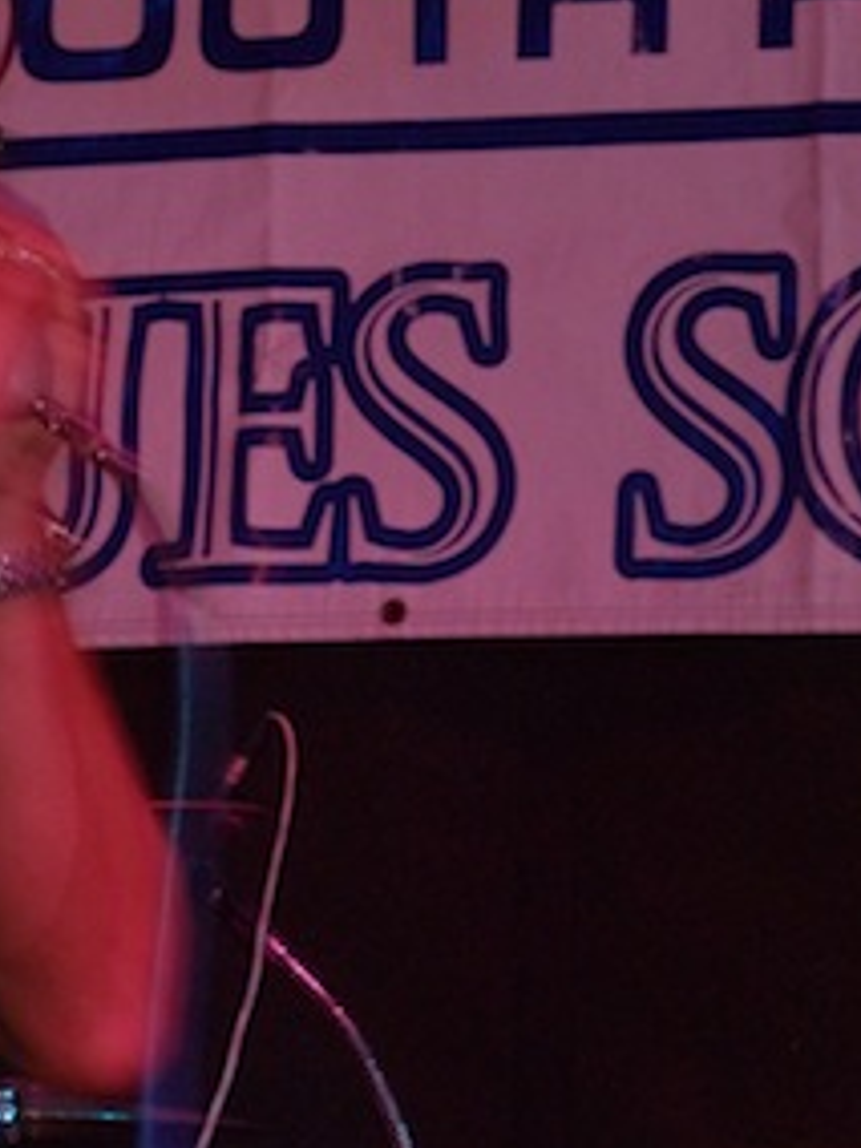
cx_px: 65
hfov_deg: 3.8
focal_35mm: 390
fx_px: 12934
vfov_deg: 5.1
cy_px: 321
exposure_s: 1/8
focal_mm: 28.34
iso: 400
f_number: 5.2
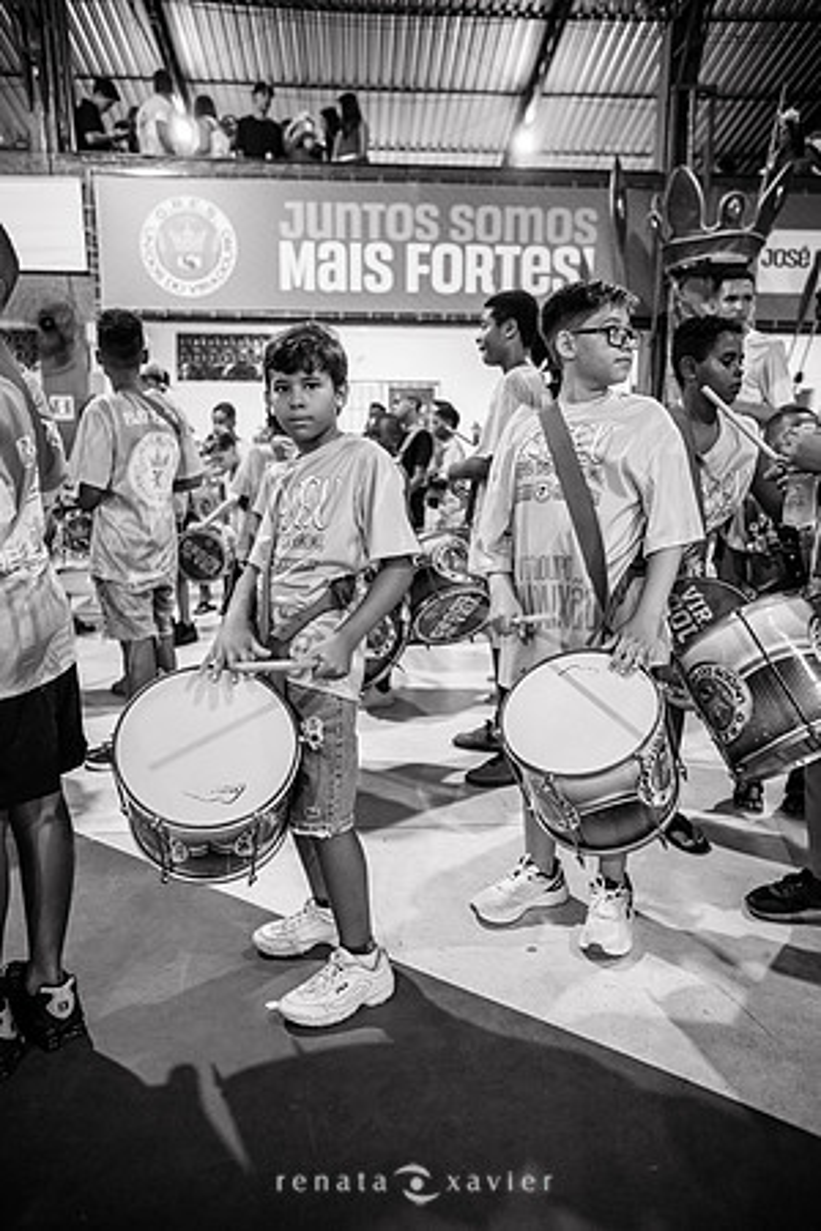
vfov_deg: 73.7
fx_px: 821
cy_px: 616
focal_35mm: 24
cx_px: 410
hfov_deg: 53.1
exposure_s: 1/200
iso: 800
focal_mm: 24
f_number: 2
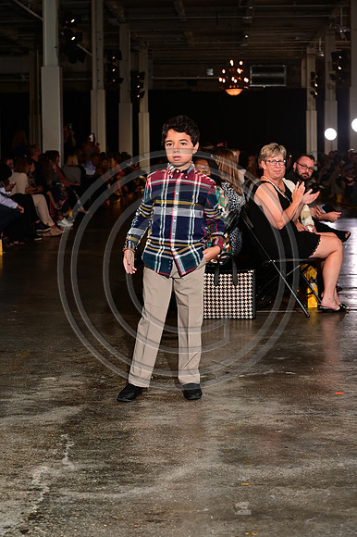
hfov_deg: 19.4
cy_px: 268
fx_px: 1042
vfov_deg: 28.9
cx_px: 178
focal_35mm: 70
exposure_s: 1/125
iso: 1000
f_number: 6.3
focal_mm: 70
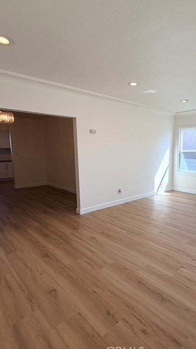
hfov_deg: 52.3
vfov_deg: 83.9
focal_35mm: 21
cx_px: 134
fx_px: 194
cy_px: 178
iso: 40
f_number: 2.2
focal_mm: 2.22
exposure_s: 1/197
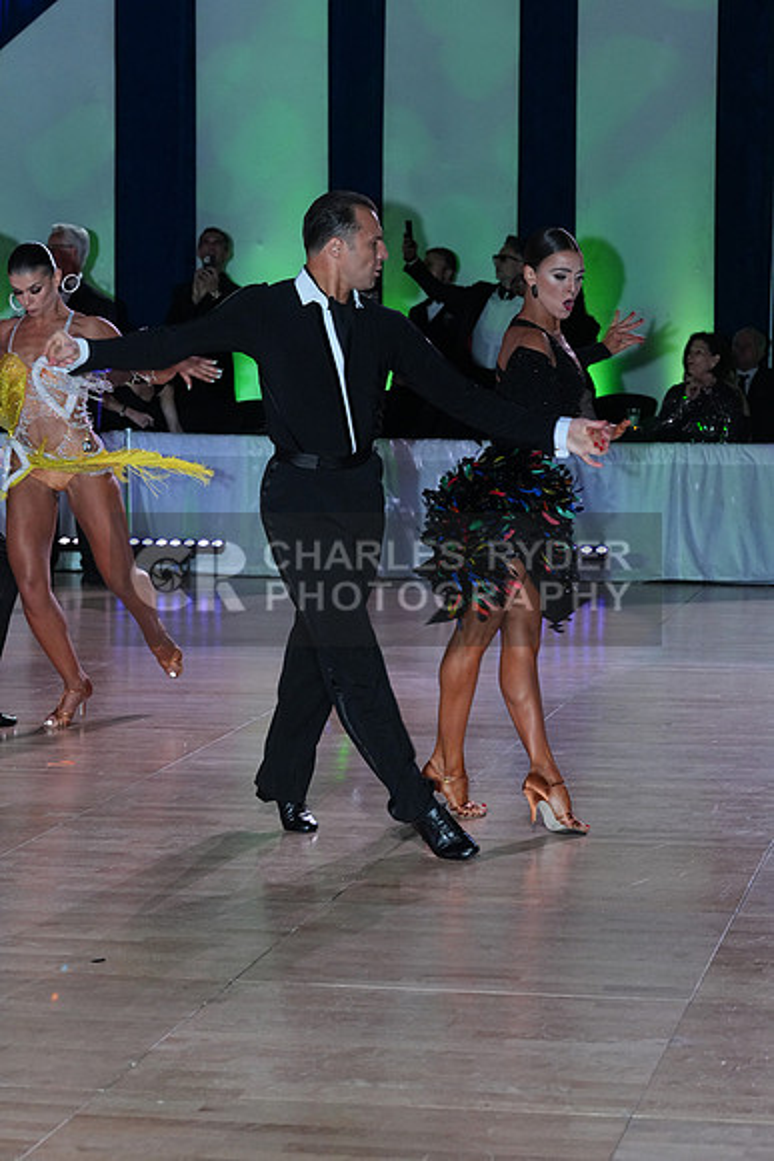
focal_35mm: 94
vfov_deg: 21.7
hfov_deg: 14.6
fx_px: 3029
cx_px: 387
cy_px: 580
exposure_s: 1/250
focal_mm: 94
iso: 2500
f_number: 6.3
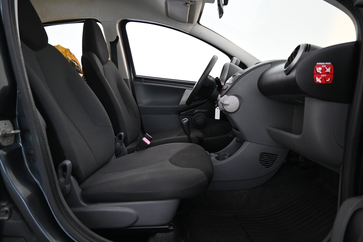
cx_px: 182
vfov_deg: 53.1
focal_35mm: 24
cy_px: 121
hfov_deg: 73.7
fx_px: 242
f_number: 3.5
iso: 2500
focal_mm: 16
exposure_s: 1/25
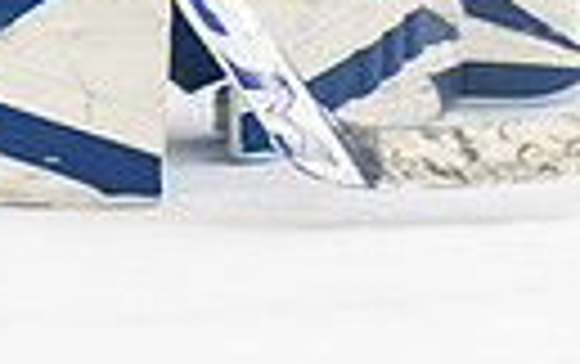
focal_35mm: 613
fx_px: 9702
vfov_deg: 2.1
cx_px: 1371
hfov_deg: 3.4
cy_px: -306
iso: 3200
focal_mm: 116
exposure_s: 1/800
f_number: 2.8
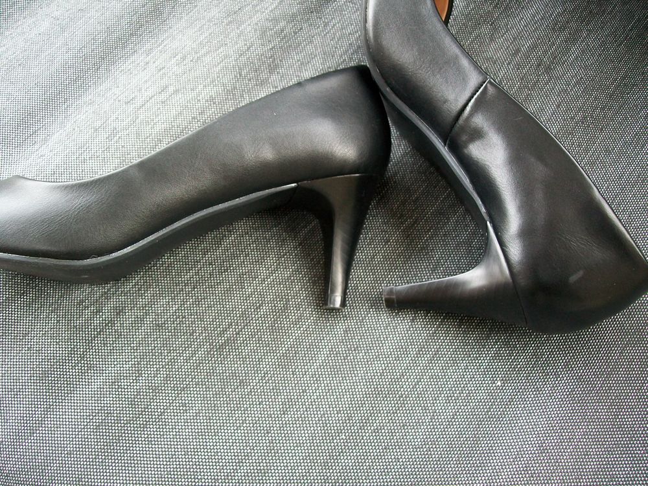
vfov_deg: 41.8
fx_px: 636
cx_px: 324
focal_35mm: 34
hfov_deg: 54.0
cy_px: 243
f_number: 2.7
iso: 160
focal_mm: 6.1
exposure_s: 1/30
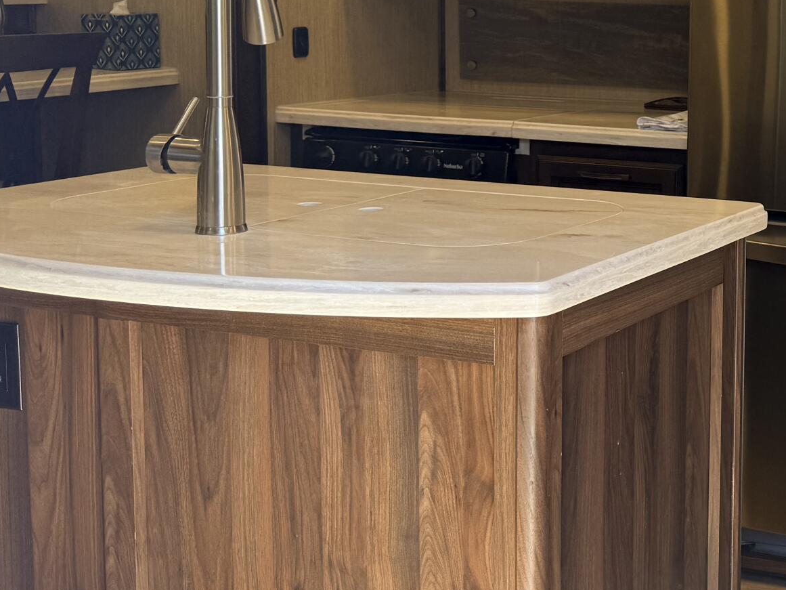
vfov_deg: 23.2
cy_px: 93
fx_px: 1408
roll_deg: -0.7
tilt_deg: -4.3
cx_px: 965
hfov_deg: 27.2
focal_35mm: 62
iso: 80
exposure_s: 1/150
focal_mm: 6.76
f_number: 1.78
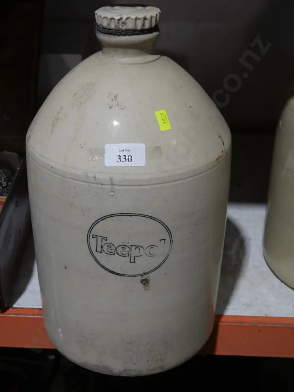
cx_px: 147
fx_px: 521
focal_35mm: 46
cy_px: 196
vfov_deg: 41.2
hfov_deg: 31.5
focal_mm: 23
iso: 320
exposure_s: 1/60
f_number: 5.1
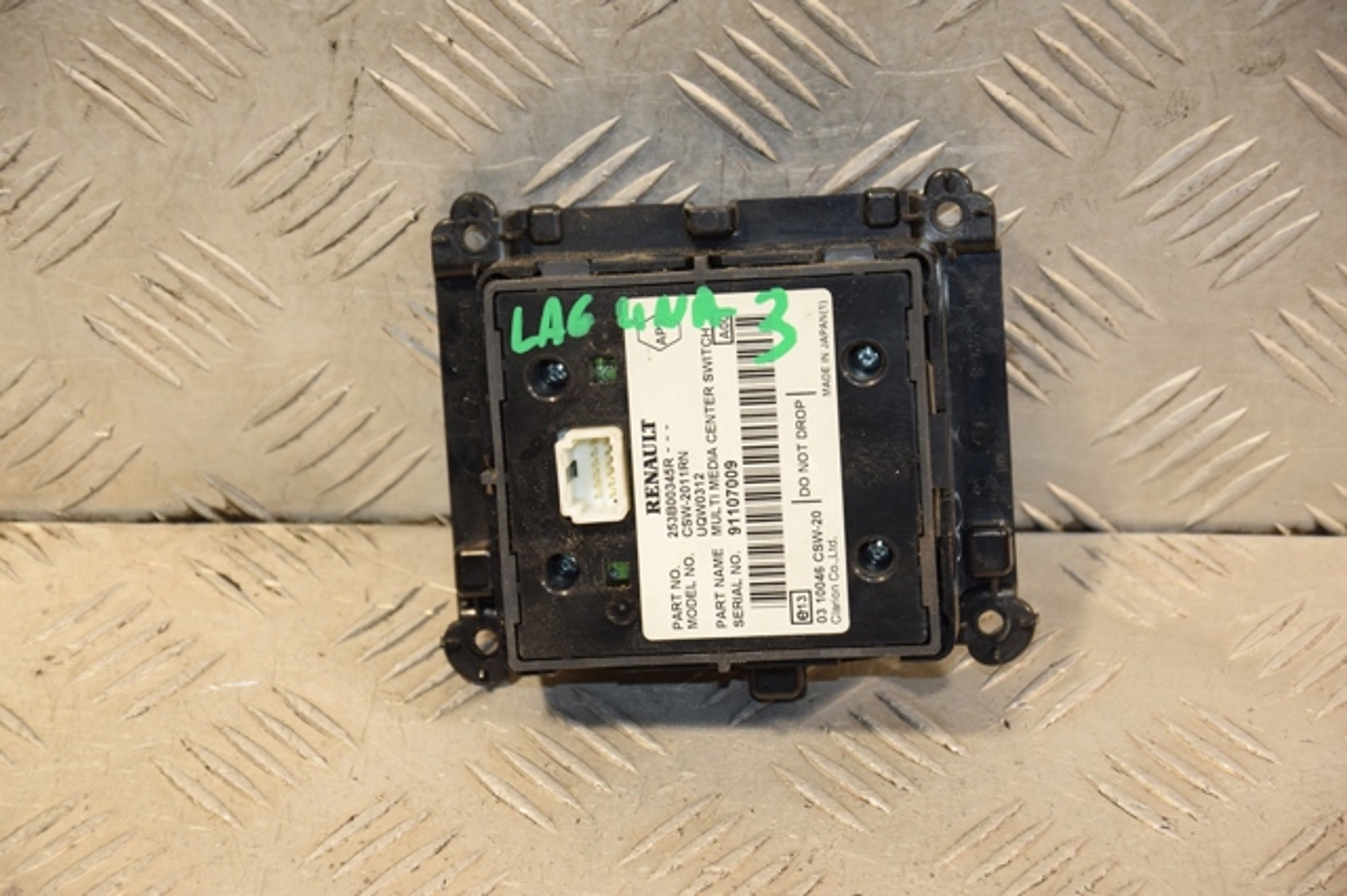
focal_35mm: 120
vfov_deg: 11.4
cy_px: 448
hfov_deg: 17.1
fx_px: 4487
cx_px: 674
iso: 800
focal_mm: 80
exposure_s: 1/200
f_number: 5.3
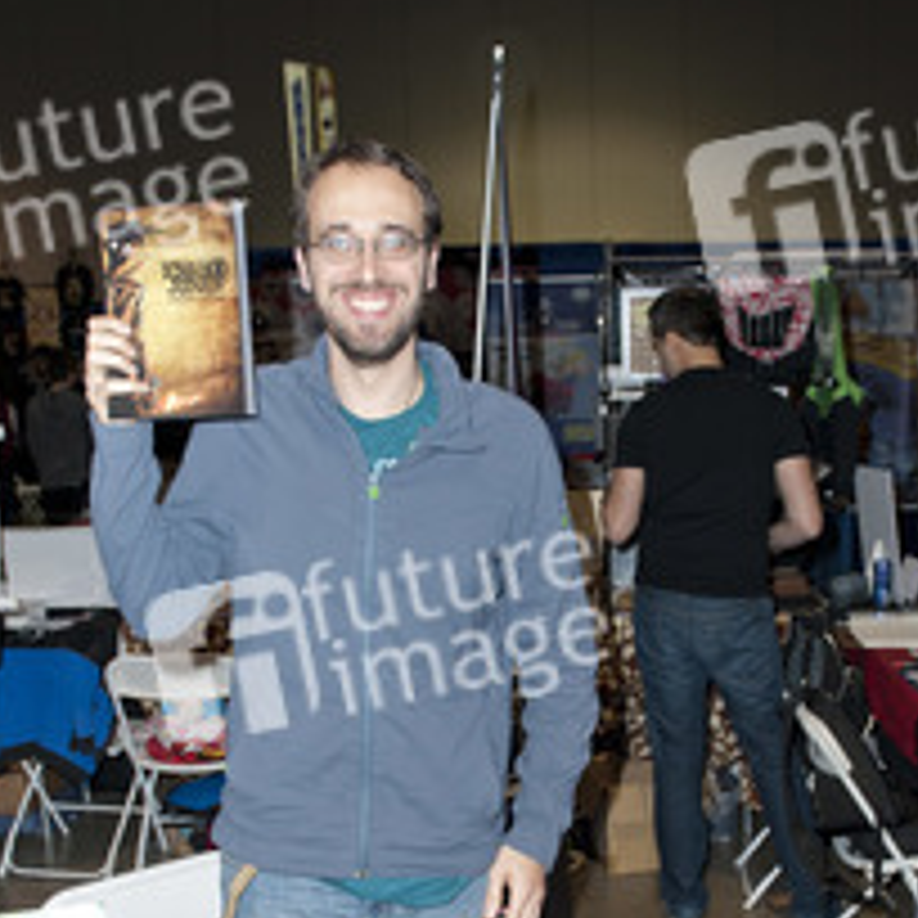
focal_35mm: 40
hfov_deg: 41.8
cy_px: 864
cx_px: 511
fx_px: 1200
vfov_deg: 38.3
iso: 400
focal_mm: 24
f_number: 4
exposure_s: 1/320
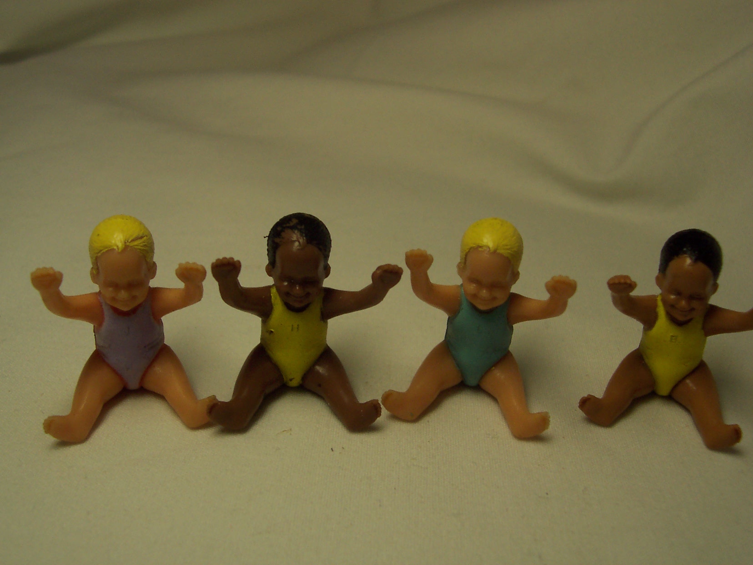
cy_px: 282
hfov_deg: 50.1
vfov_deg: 38.7
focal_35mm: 37
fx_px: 805
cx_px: 376
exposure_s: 1/250
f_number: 2.8
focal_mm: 5.6
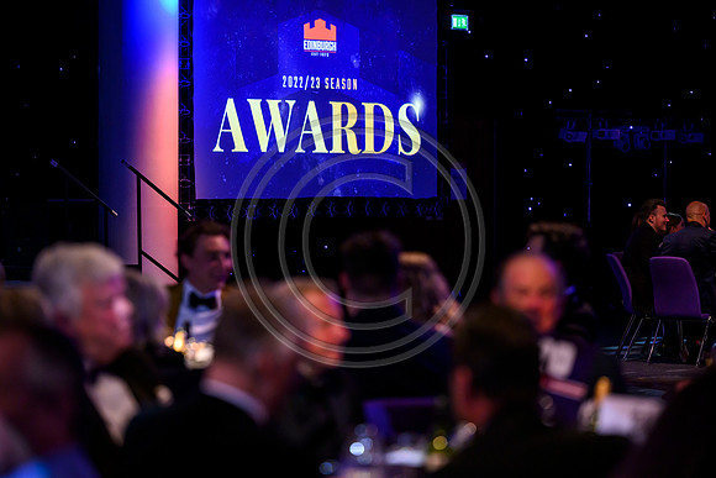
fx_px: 2884
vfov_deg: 9.5
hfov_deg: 14.2
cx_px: 358
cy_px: 239
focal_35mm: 145
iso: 2500
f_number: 3.2
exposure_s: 1/160
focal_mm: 145
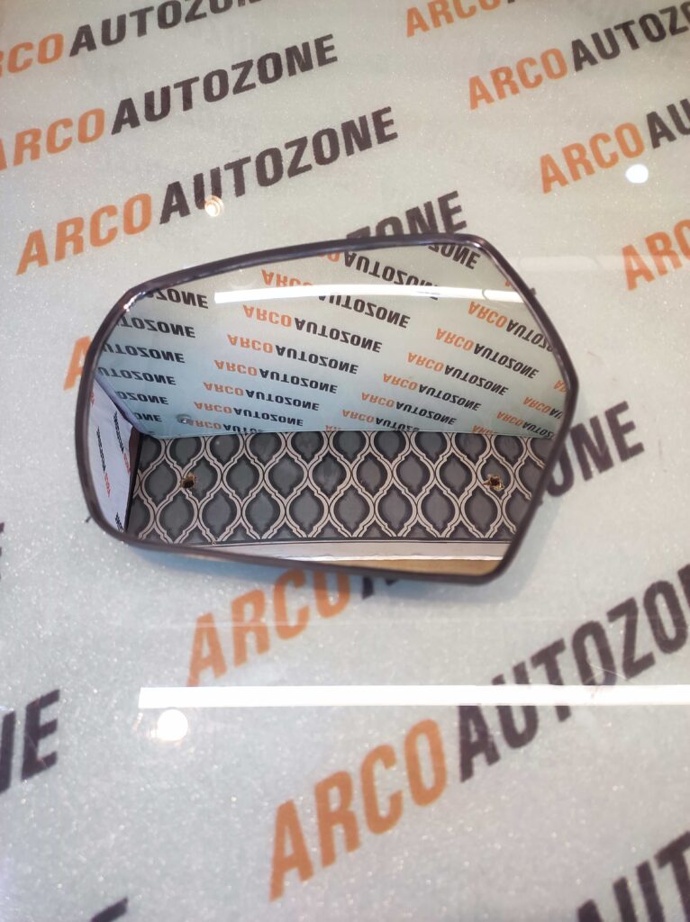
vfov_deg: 91.1
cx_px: 345
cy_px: 461
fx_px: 453
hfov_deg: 74.6
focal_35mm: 17
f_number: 1.79
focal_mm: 4.74
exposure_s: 1/33
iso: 161
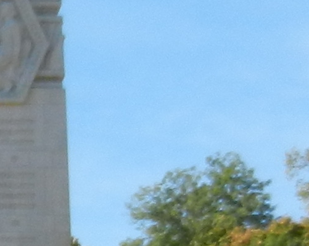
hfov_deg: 9.6
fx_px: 1782
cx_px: -190
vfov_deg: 7.7
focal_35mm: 195
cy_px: 435
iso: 160
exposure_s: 1/1250
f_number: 3.5
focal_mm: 4.5
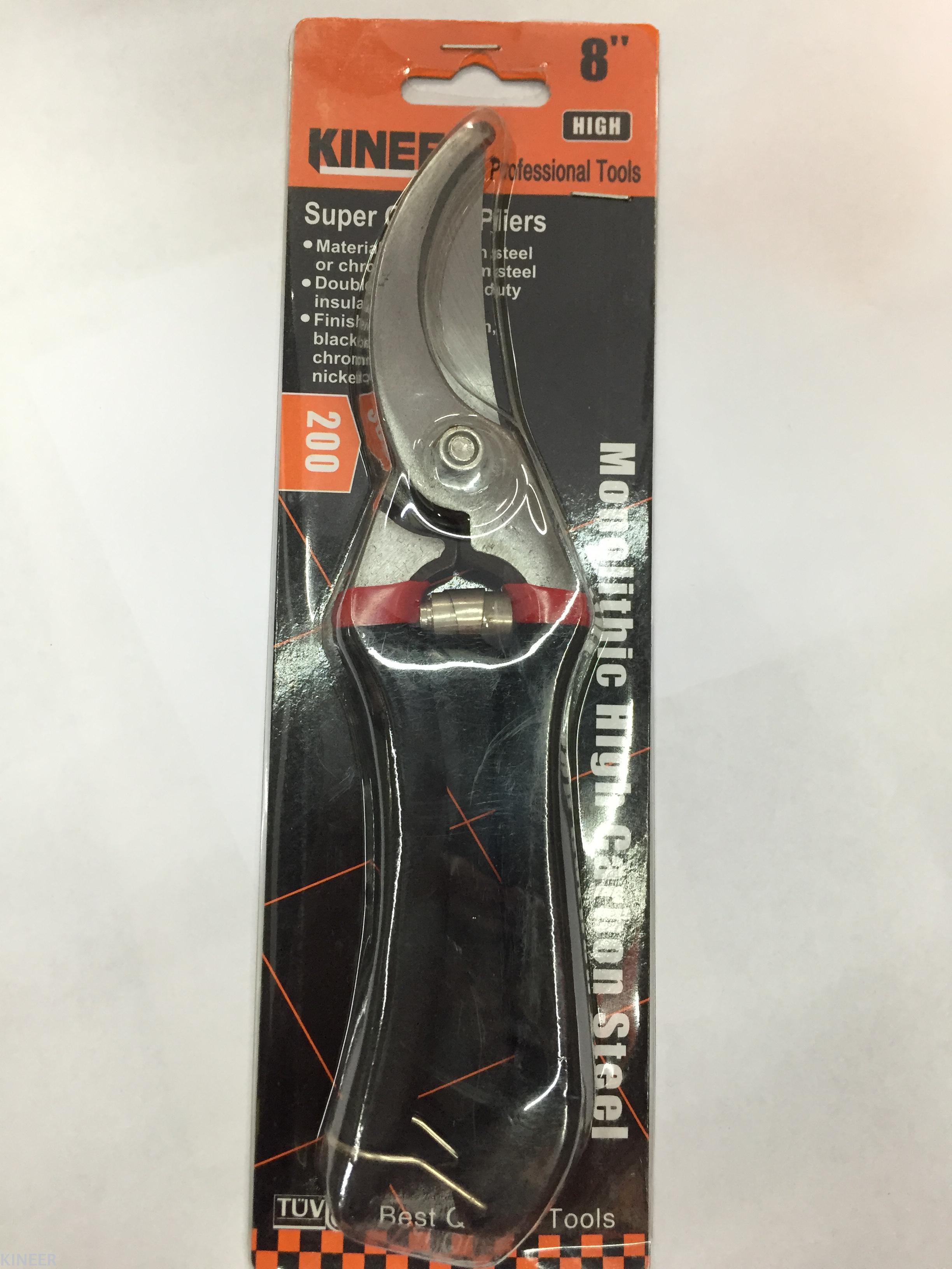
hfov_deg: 48.2
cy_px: 634
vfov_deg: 61.7
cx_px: 476
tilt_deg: -86.0
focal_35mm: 29
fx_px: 1063
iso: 100
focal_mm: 4.15
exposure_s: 1/30
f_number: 2.2
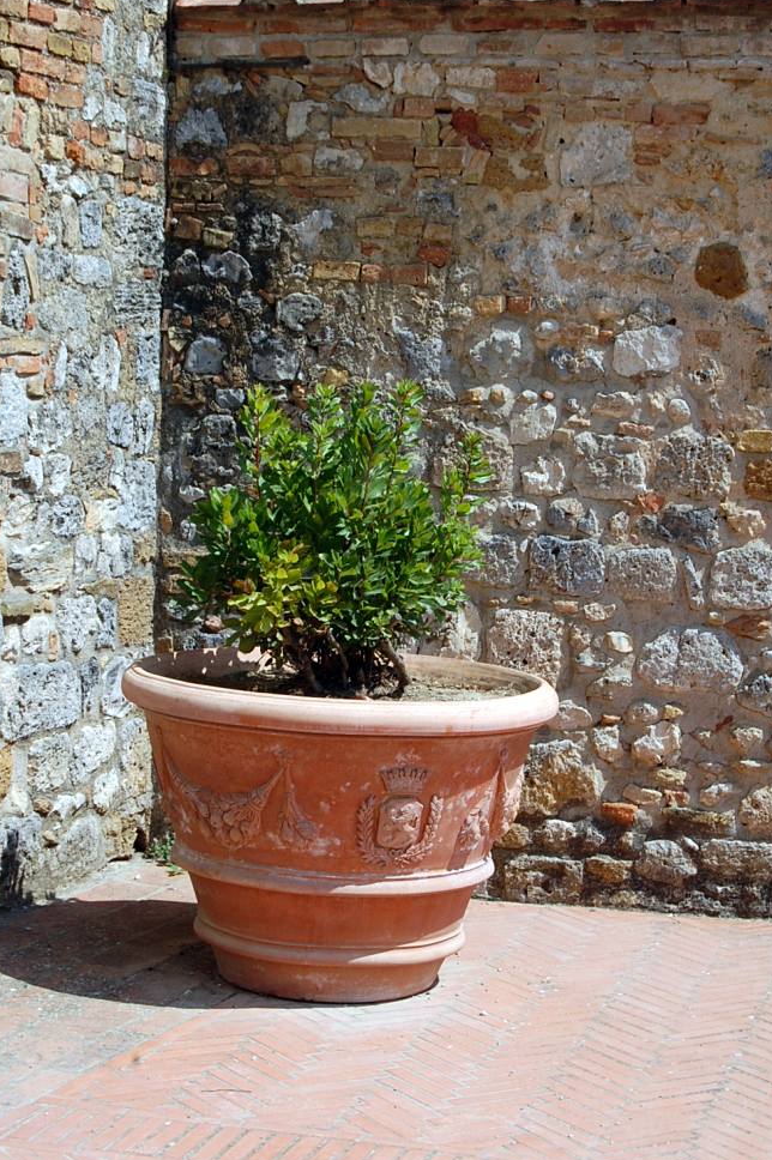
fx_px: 2722
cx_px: 386
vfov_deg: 24.1
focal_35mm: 85
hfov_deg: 16.1
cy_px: 581
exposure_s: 1/250
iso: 220
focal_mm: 55
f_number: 10
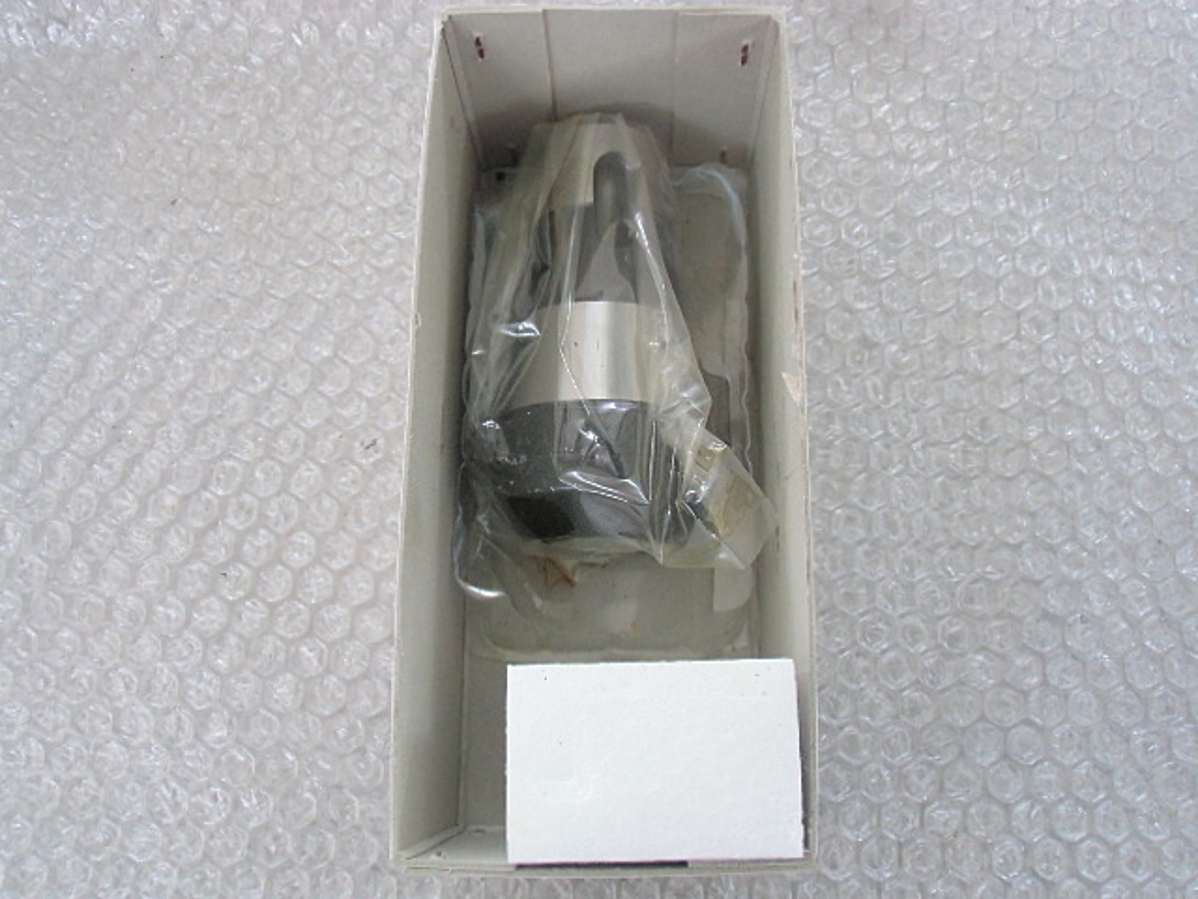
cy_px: 450
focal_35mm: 33
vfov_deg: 42.9
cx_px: 599
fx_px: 1142
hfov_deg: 55.4
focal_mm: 5.93
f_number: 3.7
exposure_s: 1/25
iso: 400
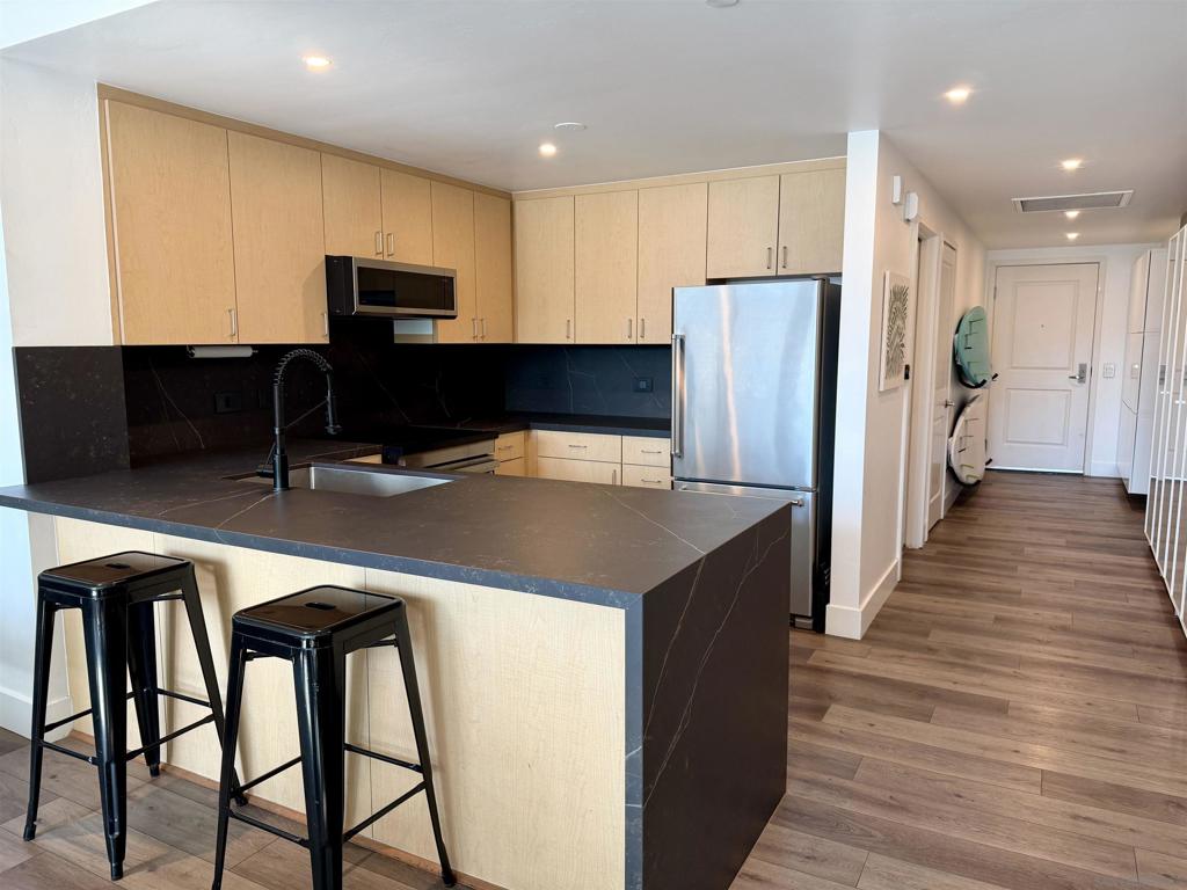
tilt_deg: -7.2
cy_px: 445
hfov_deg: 71.6
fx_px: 823
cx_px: 594
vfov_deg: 56.8
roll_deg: -0.8
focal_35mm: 24
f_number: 1.78
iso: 160
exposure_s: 1/120
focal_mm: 6.76
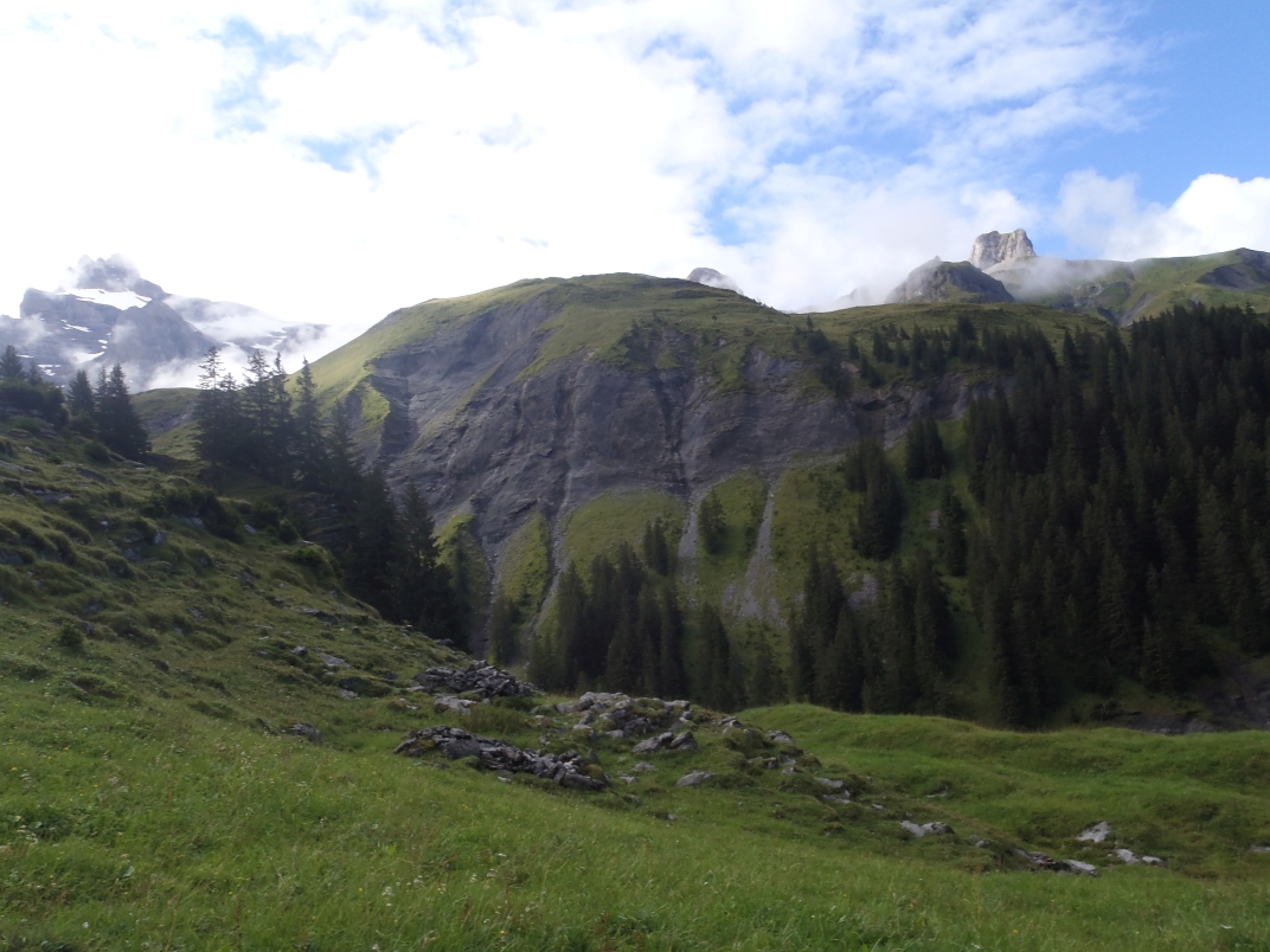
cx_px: 635
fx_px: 1027
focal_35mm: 28
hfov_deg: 63.4
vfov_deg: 49.7
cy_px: 476
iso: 80
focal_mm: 5
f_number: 4.5
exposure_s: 1/320
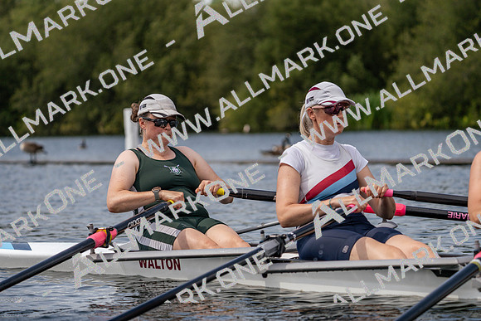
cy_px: 160
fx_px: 2673
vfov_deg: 6.9
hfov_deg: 10.3
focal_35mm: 200
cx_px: 240
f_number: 5.6
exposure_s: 1/1600
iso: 250
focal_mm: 200
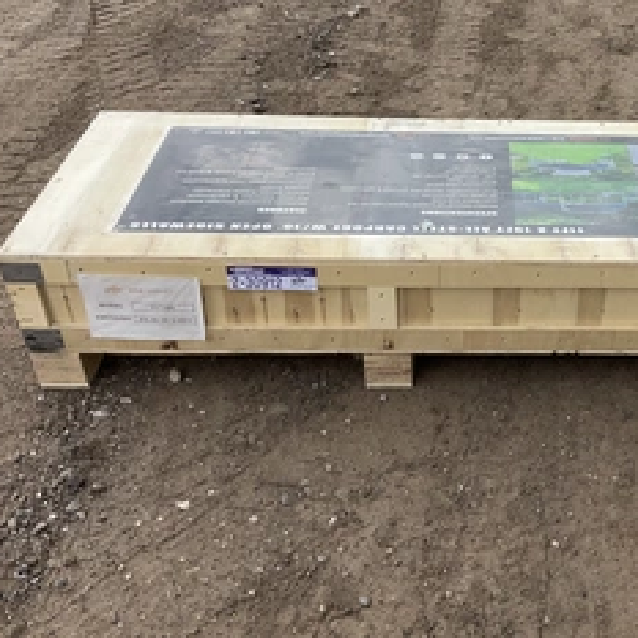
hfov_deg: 37.1
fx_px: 917
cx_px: 507
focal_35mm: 44
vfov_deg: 38.0
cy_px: 230
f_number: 1.8
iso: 25
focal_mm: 3
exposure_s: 1/574
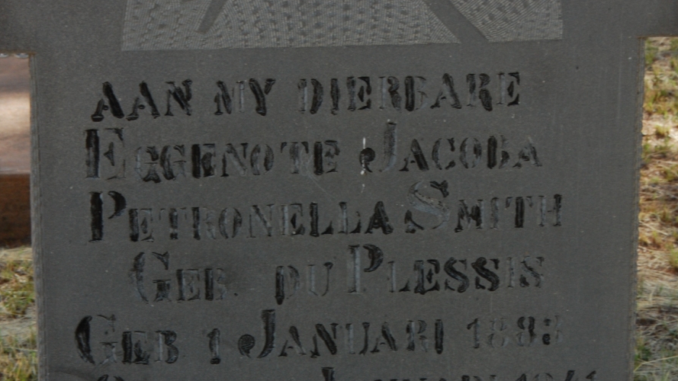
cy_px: 248
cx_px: 368
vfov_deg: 8.6
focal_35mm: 141
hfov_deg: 15.2
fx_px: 2535
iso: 500
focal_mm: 78
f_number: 22
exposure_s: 1/30
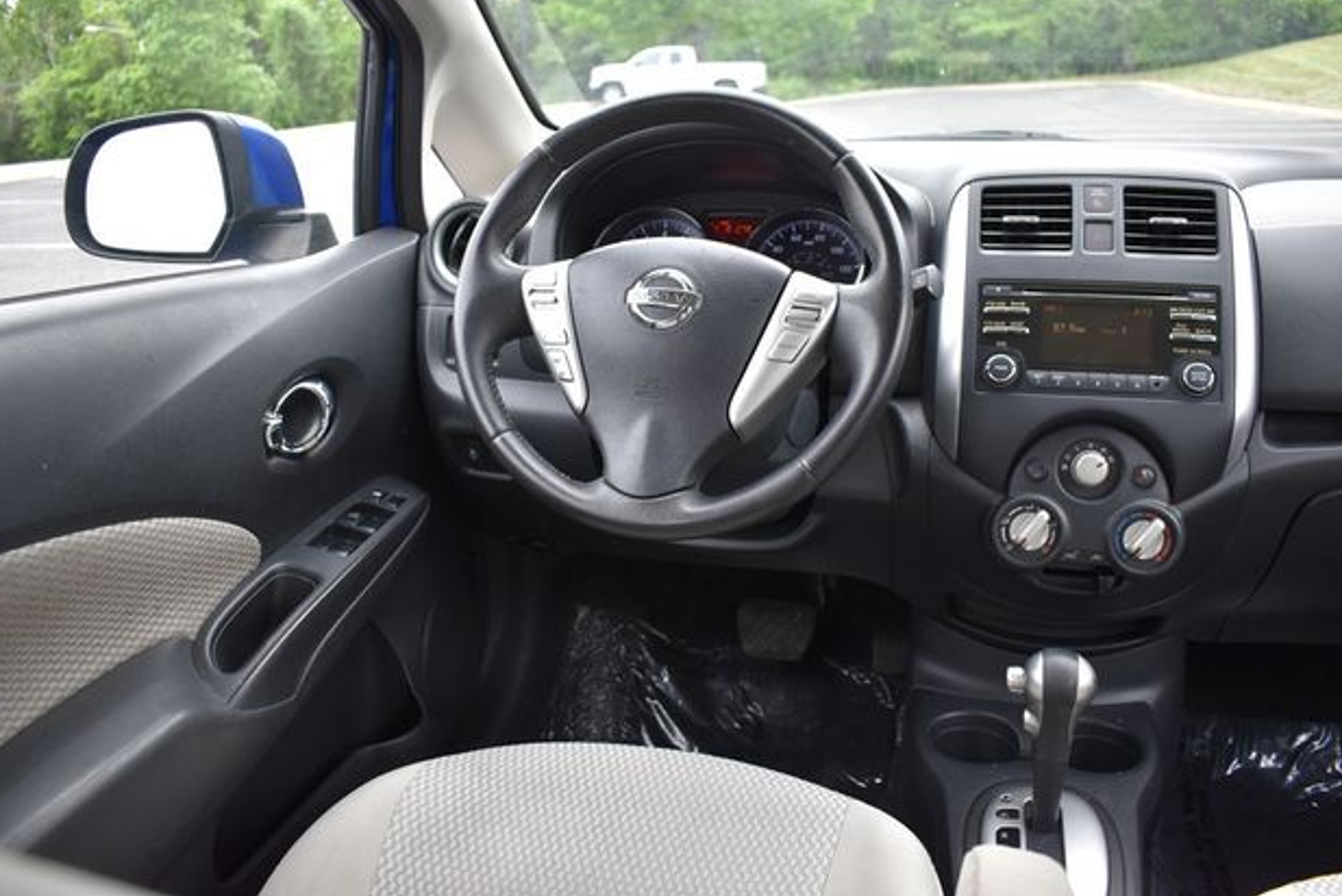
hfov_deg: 65.4
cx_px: 659
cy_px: 434
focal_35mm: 28
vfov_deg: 46.4
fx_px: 1044
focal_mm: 18
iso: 400
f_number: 3.8
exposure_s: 1/250
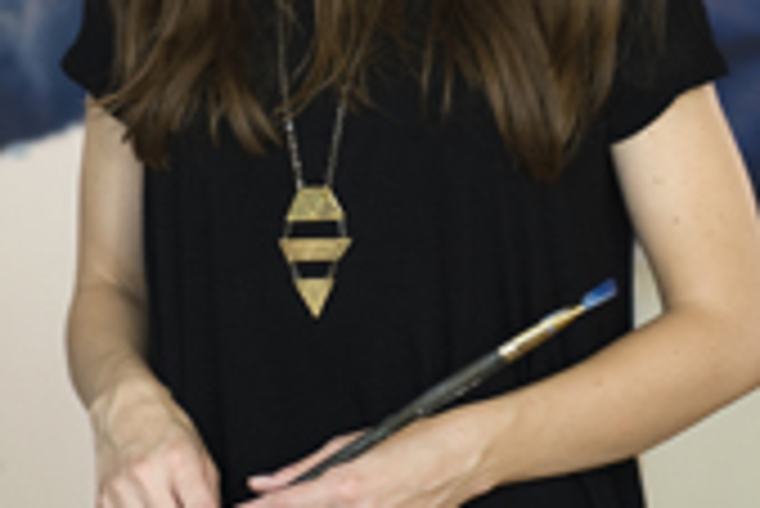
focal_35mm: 248
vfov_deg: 5.5
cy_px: 16
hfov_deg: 8.3
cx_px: 130
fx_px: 5240
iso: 200
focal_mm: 70
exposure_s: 1/60
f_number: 3.2
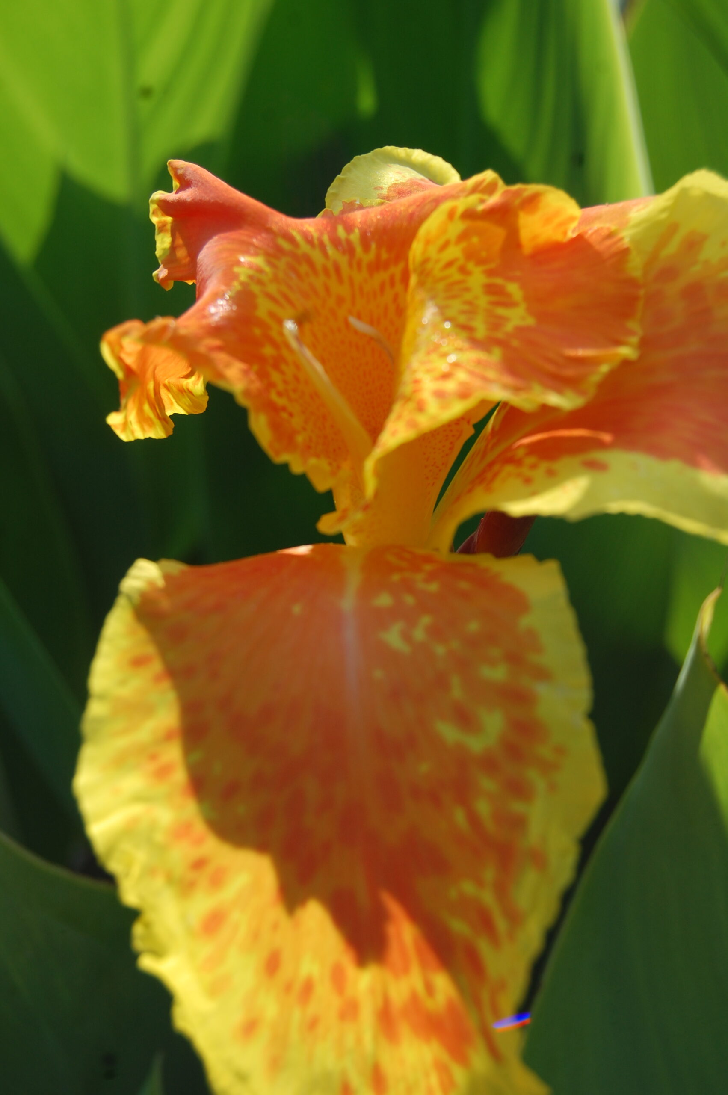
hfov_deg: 23.7
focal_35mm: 57
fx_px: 1732
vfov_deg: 35.1
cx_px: 364
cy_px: 548
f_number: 7.1
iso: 200
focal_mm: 38
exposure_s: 1/200
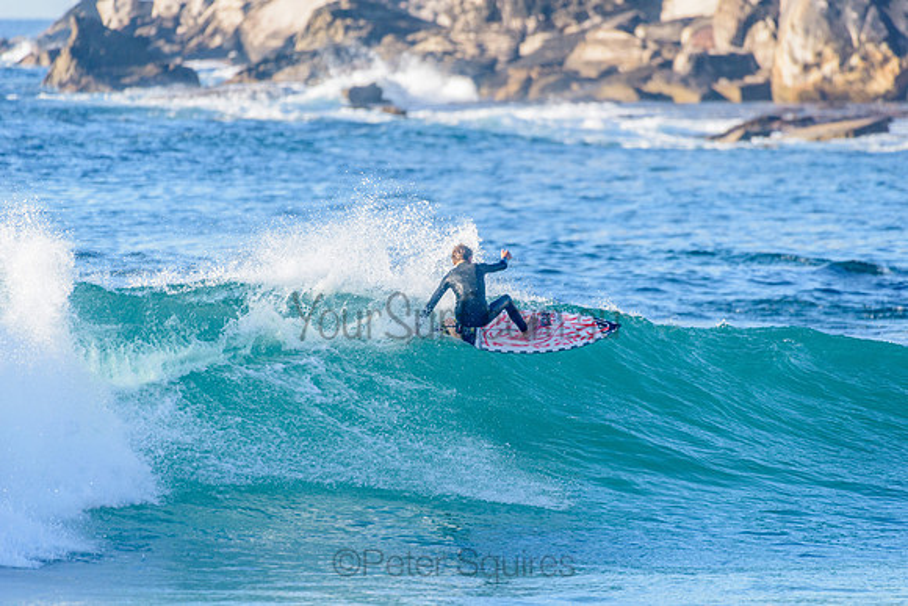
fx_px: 12613
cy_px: 303
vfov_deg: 2.8
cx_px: 454
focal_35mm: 500
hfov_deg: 4.1
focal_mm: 500
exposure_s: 1/2000
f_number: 5.6
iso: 560
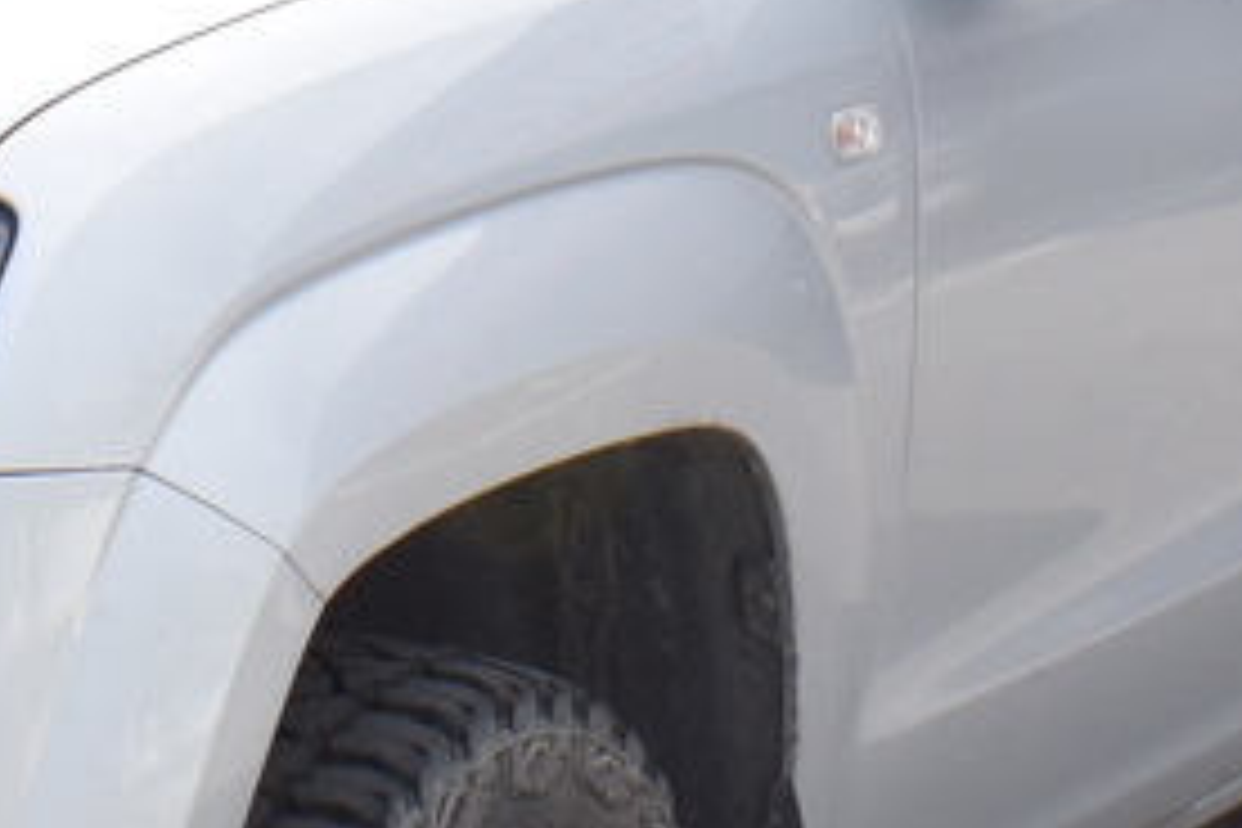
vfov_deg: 7.7
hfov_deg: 11.6
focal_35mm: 176
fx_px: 6072
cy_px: -410
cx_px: -14
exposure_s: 1/350
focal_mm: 20
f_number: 9.5
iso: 200
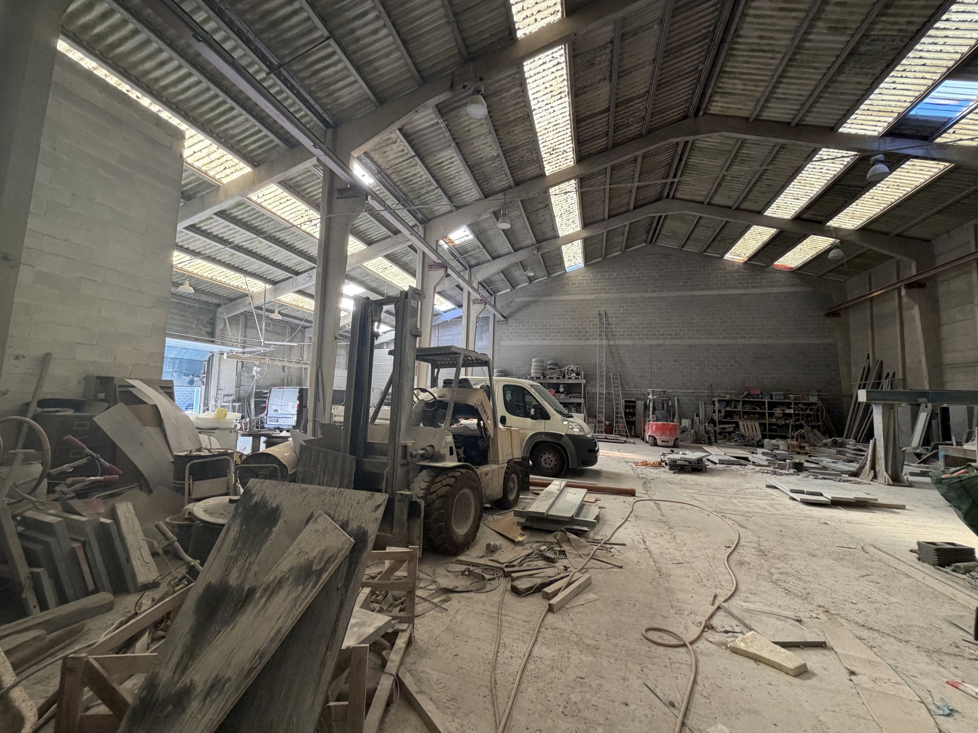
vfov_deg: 85.7
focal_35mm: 14
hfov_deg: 102.1
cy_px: 366
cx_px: 489
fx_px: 396
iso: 250
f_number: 2.2
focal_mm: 2.22
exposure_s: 1/121
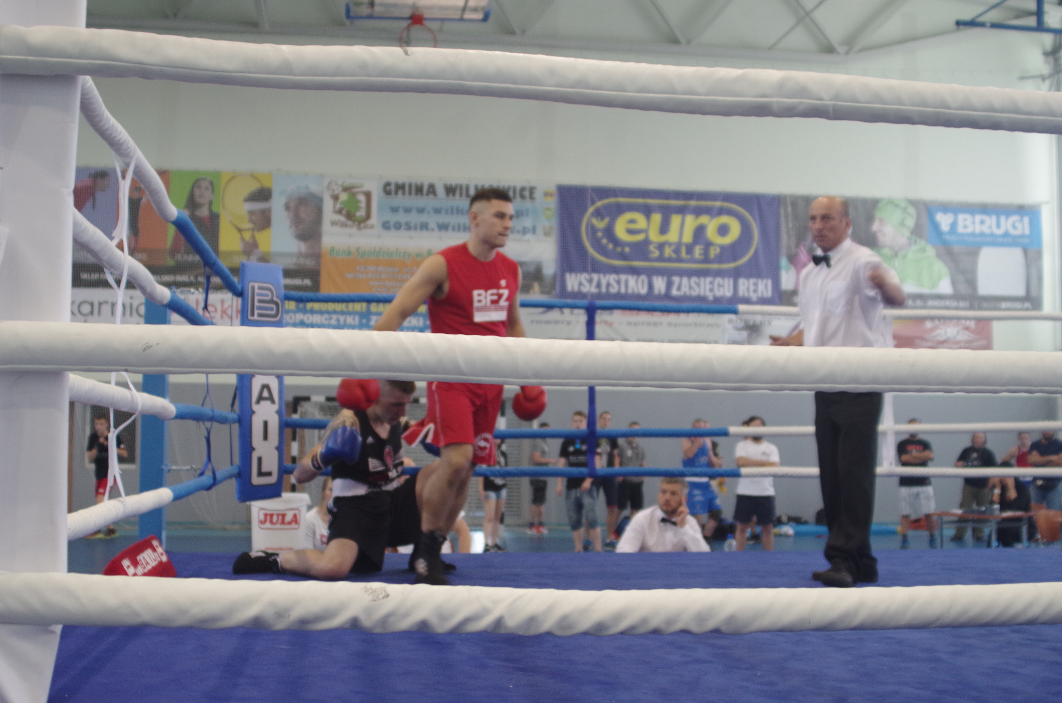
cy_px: 352
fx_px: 1236
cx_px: 531
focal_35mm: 42
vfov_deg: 31.8
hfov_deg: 46.5
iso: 800
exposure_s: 1/60
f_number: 5.6
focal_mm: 28
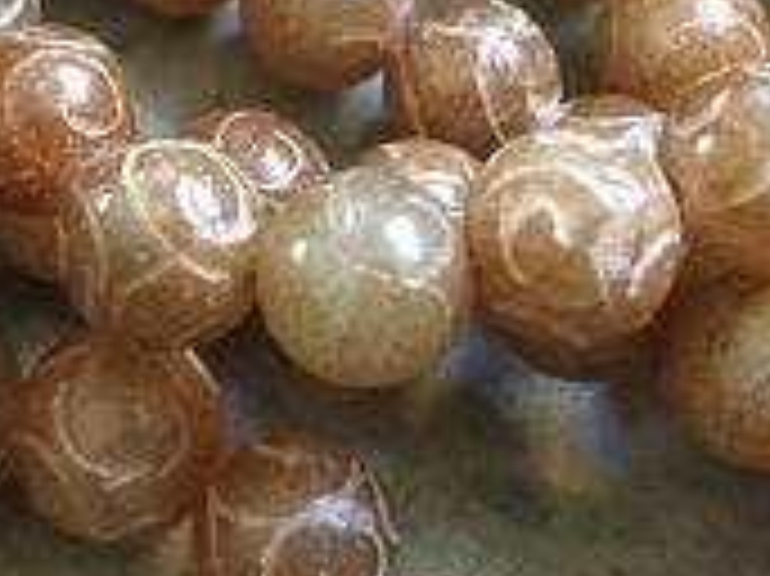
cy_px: 70
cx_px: 315
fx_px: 1889
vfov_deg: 17.1
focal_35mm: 85
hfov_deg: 23.0
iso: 64
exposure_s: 1/4
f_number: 2.2
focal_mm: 4.15
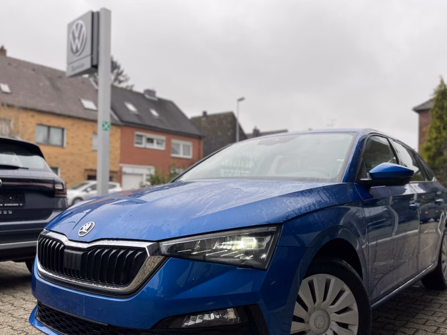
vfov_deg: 45.2
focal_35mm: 31
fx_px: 400
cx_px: 224
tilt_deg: +0.1
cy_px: 198
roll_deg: -0.8
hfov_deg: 58.4
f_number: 1.6
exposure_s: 1/319
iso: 40
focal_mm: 4.2
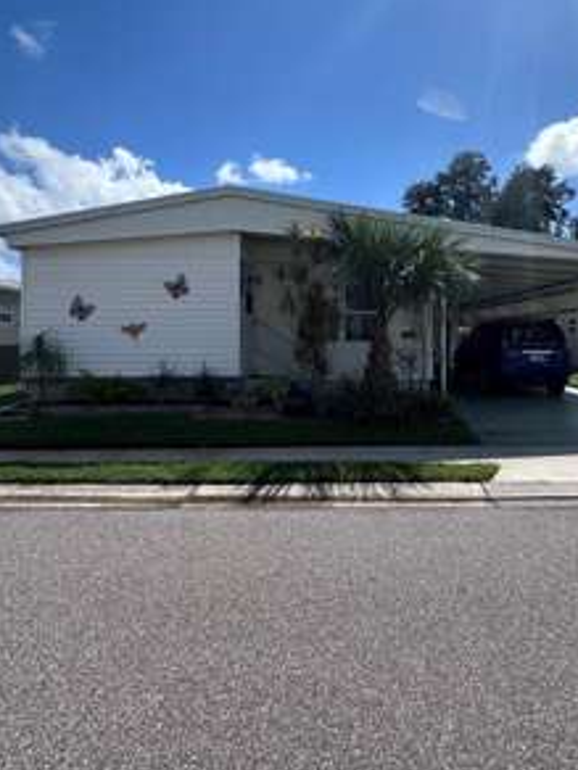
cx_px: 354
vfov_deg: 73.6
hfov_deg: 58.3
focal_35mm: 23
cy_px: 338
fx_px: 512
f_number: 2.2
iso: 50
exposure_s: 1/2618
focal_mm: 2.22
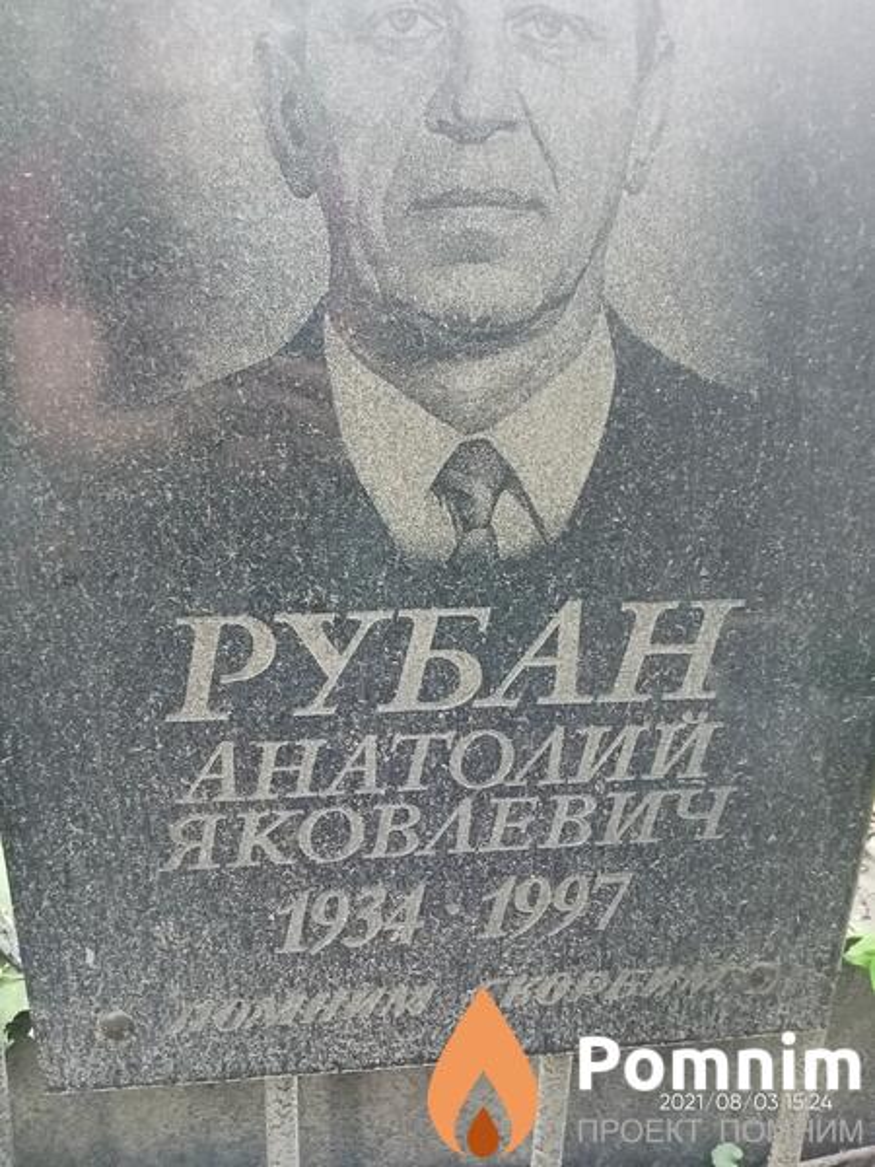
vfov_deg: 63.4
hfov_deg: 49.7
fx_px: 944
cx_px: 438
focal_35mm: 28
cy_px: 584
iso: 1127
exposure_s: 1/25
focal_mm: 4.05
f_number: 1.8
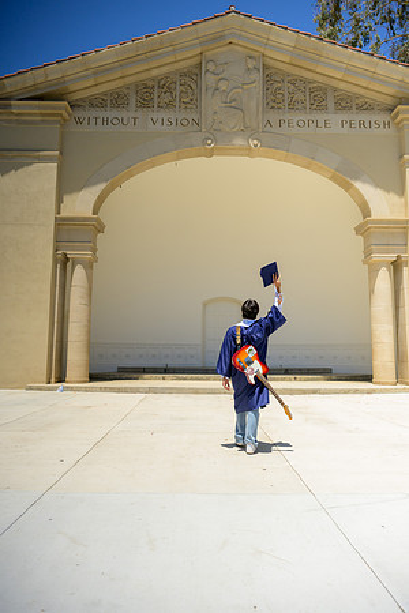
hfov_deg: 53.1
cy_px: 306
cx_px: 204
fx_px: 409
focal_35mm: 24
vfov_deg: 73.7
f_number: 4
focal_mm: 24
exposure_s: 1/8000
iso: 800
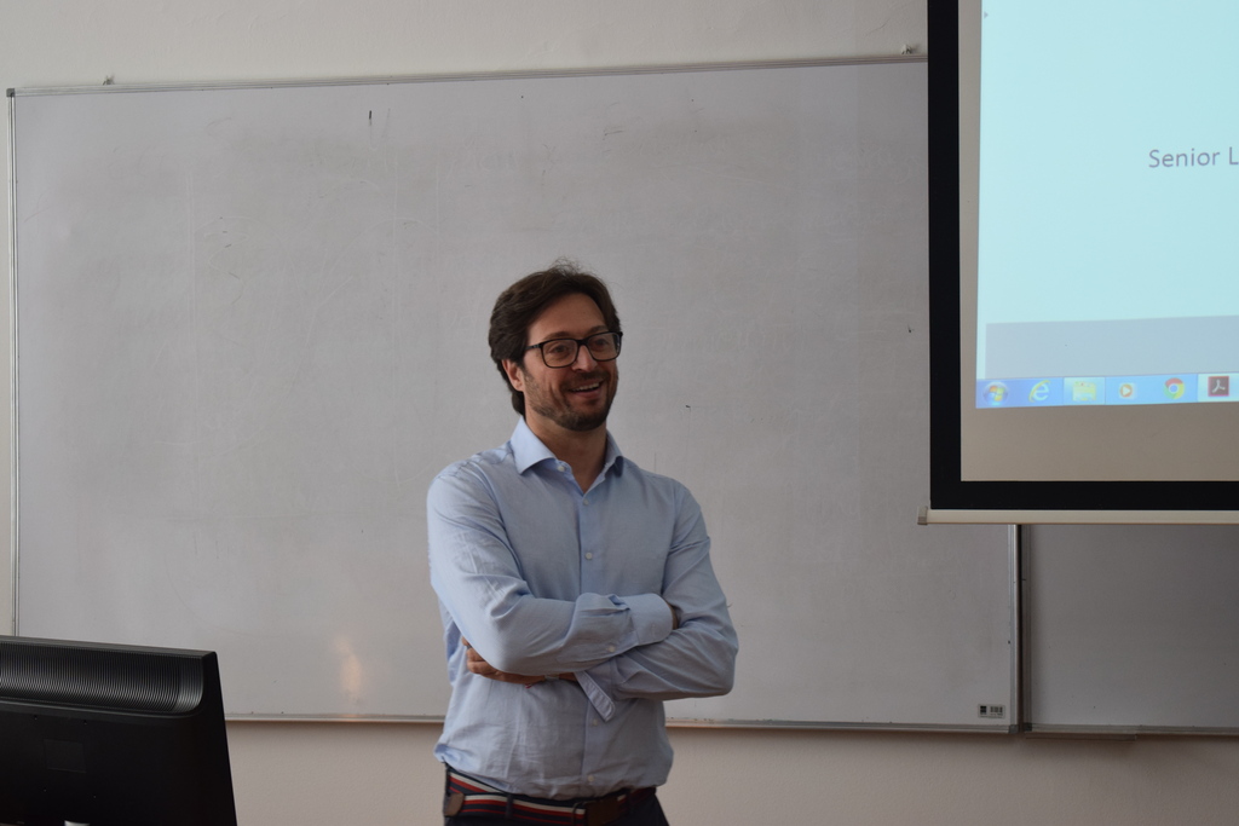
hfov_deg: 24.6
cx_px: 620
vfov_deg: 16.6
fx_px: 2840
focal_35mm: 82
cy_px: 413
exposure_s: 1/60
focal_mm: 55
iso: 640
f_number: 5.6
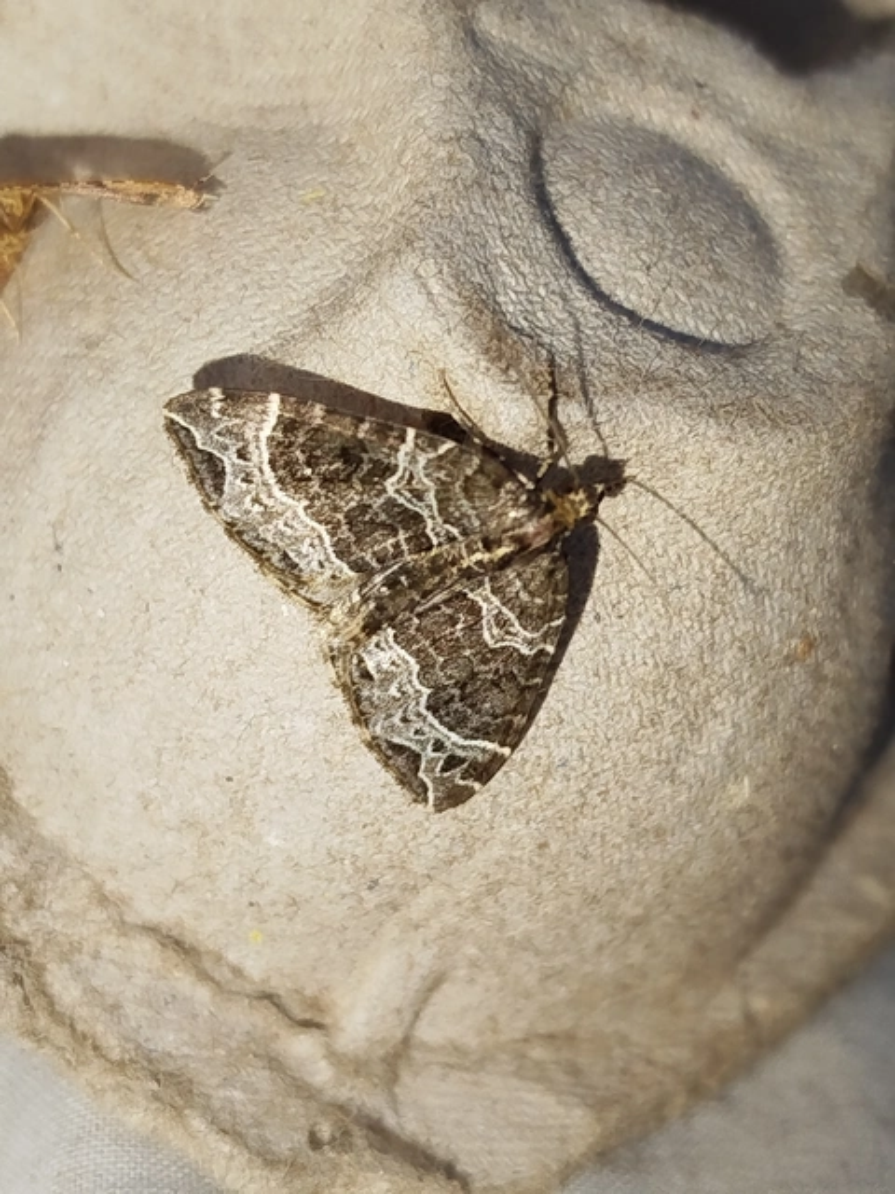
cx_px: 448
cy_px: 597
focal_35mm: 69
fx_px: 2379
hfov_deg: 21.3
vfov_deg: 28.2
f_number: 1.7
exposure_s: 1/50
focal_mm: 5.31
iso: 100
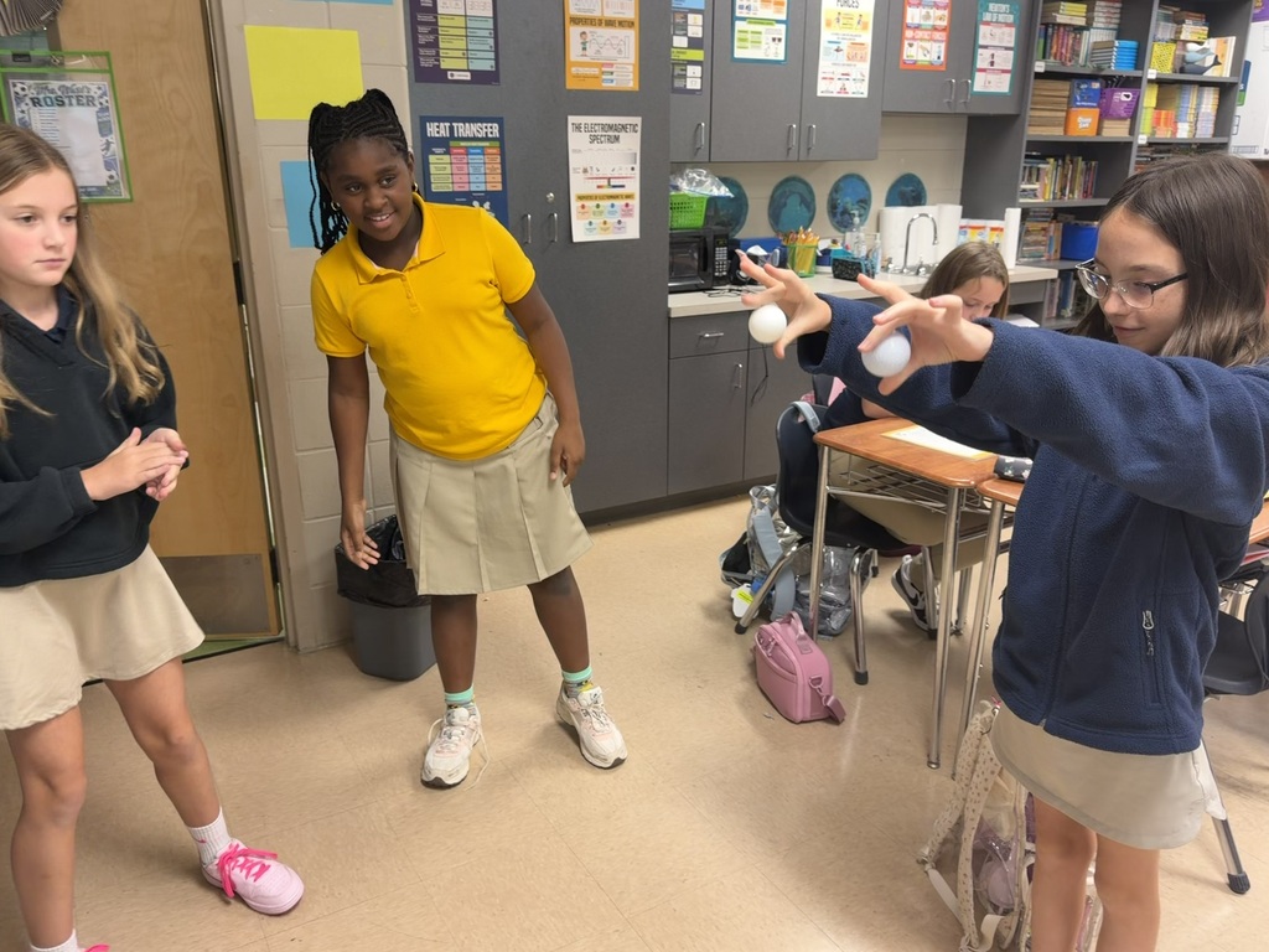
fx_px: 880
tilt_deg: -16.6
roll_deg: +0.4
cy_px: 476
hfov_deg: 71.6
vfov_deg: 56.8
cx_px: 634
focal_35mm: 24
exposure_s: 1/60
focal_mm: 6.76
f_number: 1.78
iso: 160
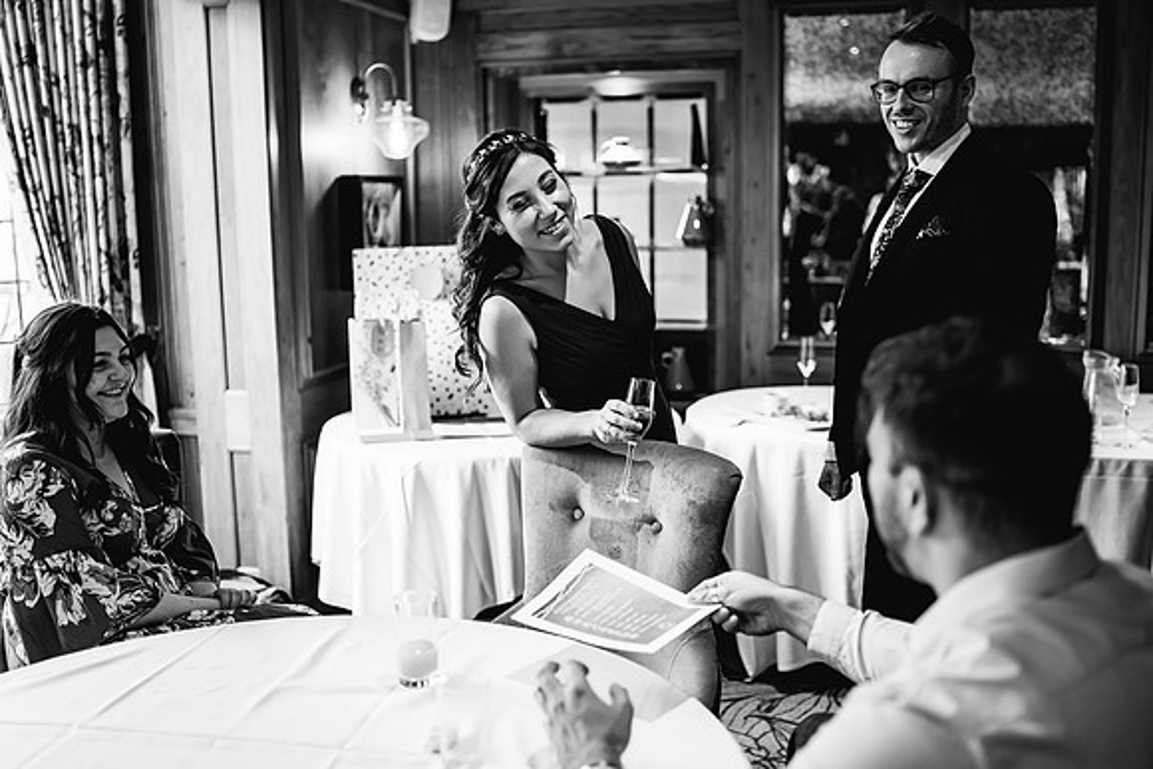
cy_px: 384
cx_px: 597
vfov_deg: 35.8
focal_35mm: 37
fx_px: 1192
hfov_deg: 51.6
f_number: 1.6
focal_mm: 35
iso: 400
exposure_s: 1/250
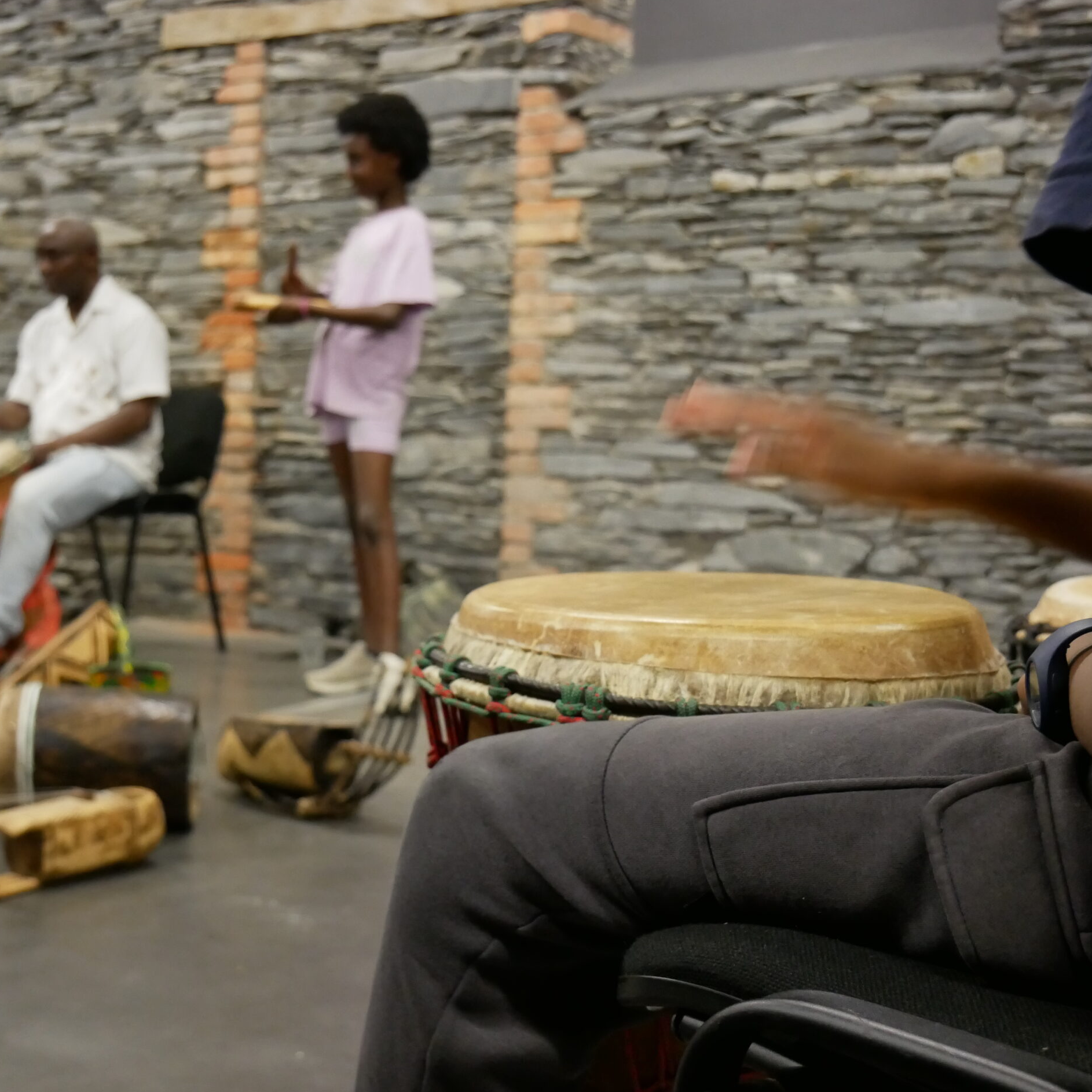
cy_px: 555
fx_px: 1713
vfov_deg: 35.4
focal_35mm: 48
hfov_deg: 35.3
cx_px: 484
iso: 2500
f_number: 4.1
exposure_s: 1/60
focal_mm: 20
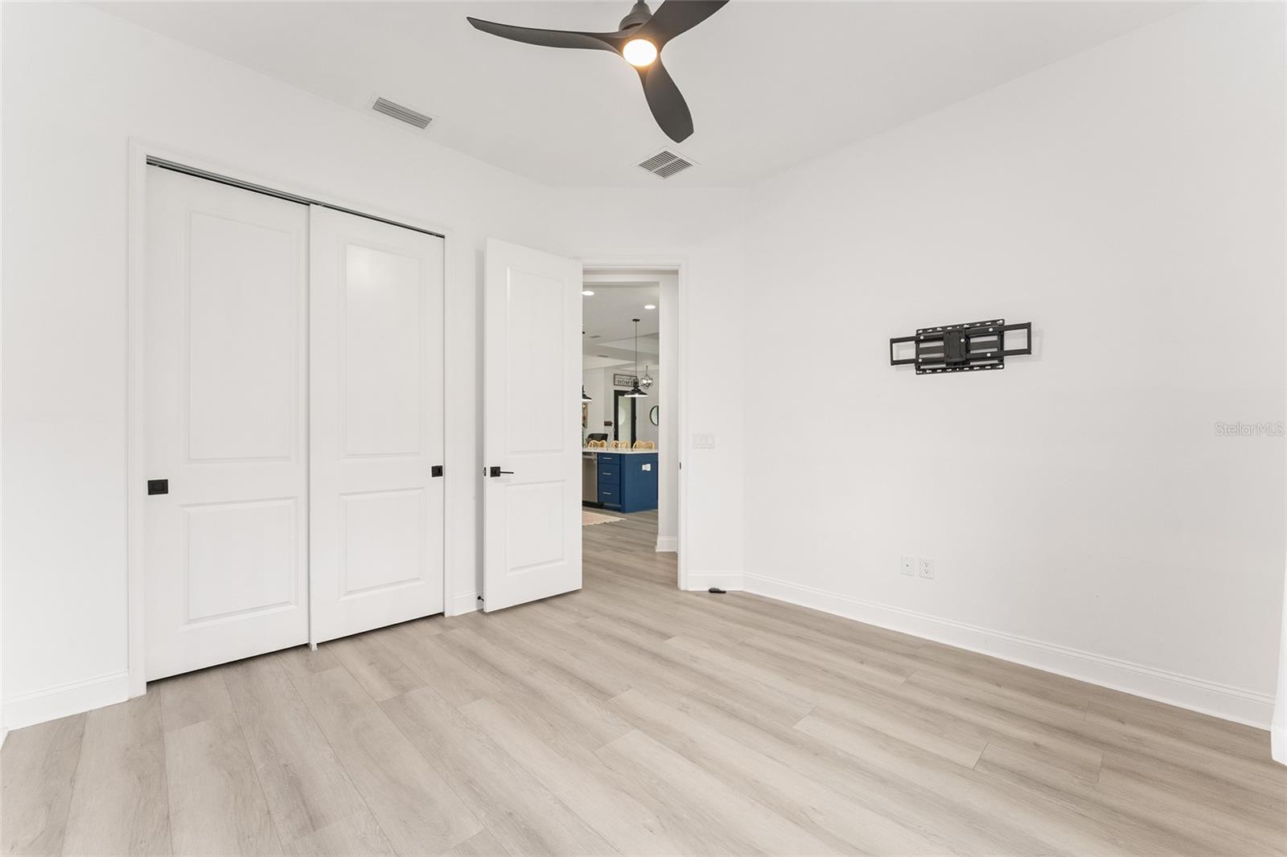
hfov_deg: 104.3
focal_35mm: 14
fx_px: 500
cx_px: 644
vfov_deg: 81.2
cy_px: 428
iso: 1600
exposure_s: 1/30
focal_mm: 14
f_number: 7.1
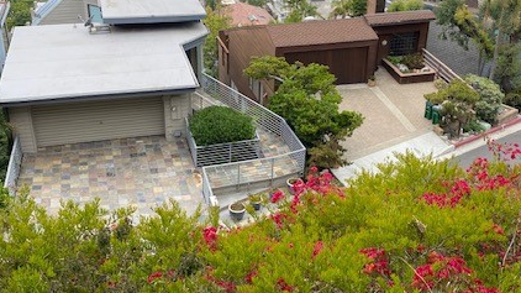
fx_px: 594
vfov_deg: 27.6
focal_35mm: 43
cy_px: 121
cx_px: 283
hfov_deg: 47.3
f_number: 1.8
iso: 32
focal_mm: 4.25
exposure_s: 1/919
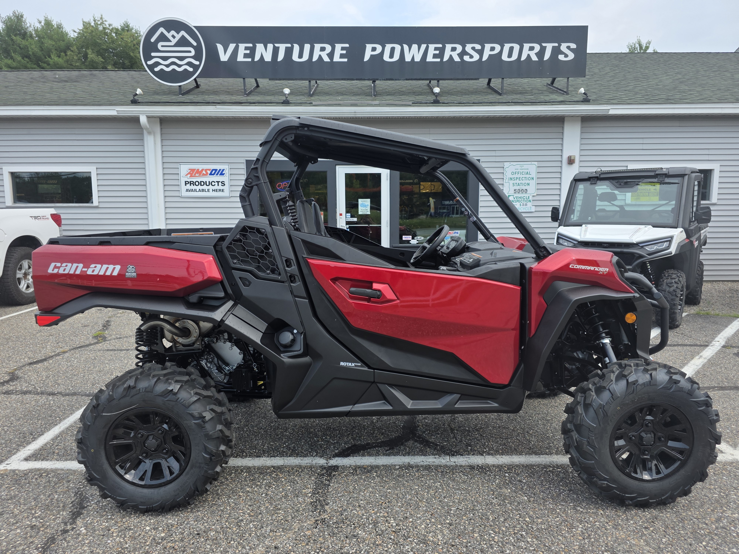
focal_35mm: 23
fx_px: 491
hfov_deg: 73.9
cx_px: 370
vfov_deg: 58.9
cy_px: 277
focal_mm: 6.3
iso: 80
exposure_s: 1/2558
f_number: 1.7
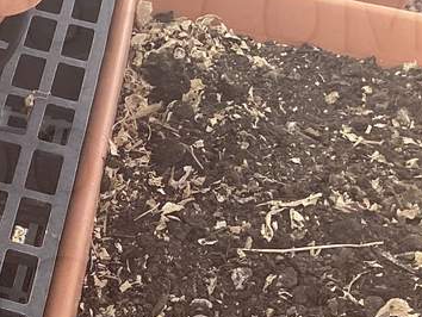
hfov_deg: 16.6
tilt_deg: -48.6
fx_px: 1281
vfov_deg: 13.3
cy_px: 470
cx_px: -259
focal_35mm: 105
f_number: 2.4
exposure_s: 1/140
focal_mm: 3.3
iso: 25
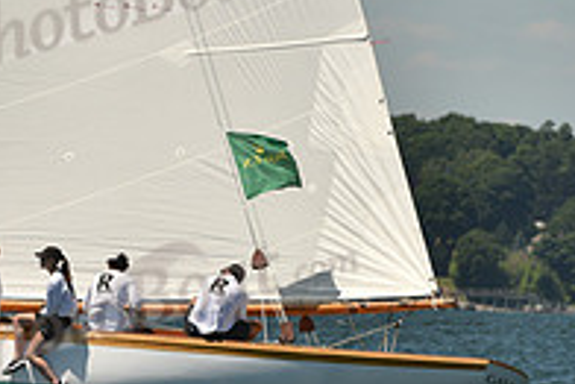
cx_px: -205
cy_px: 192
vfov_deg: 1.6
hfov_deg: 2.4
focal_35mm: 858
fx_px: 13714
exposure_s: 1/1600
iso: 250
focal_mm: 290
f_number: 7.1
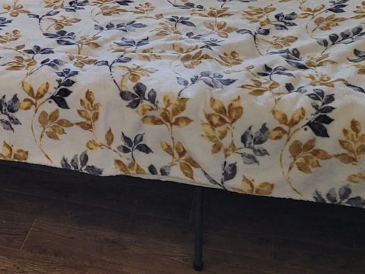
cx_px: 14
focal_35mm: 77
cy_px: -99
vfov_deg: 17.7
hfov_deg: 24.4
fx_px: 812
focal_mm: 5.4
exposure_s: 1/120
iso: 100
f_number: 1.8
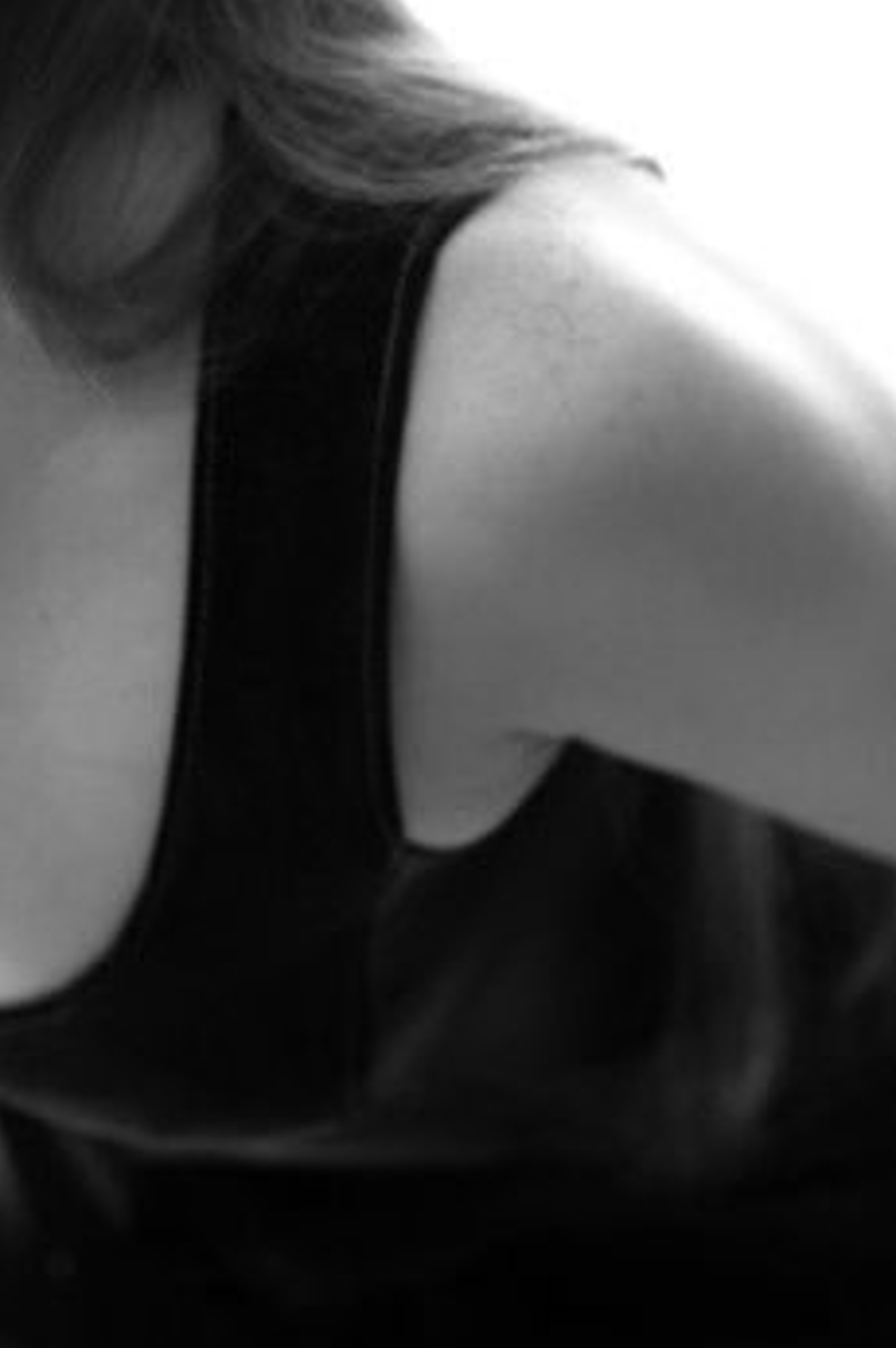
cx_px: 0
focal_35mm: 130
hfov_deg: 10.4
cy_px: 471
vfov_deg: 15.8
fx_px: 4863
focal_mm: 50
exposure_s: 1/250
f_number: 2.8
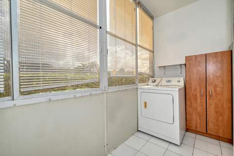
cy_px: 78
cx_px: 117
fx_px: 101
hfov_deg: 98.5
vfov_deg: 75.5
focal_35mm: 16
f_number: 7.1
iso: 100
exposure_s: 1/40
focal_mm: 15.5
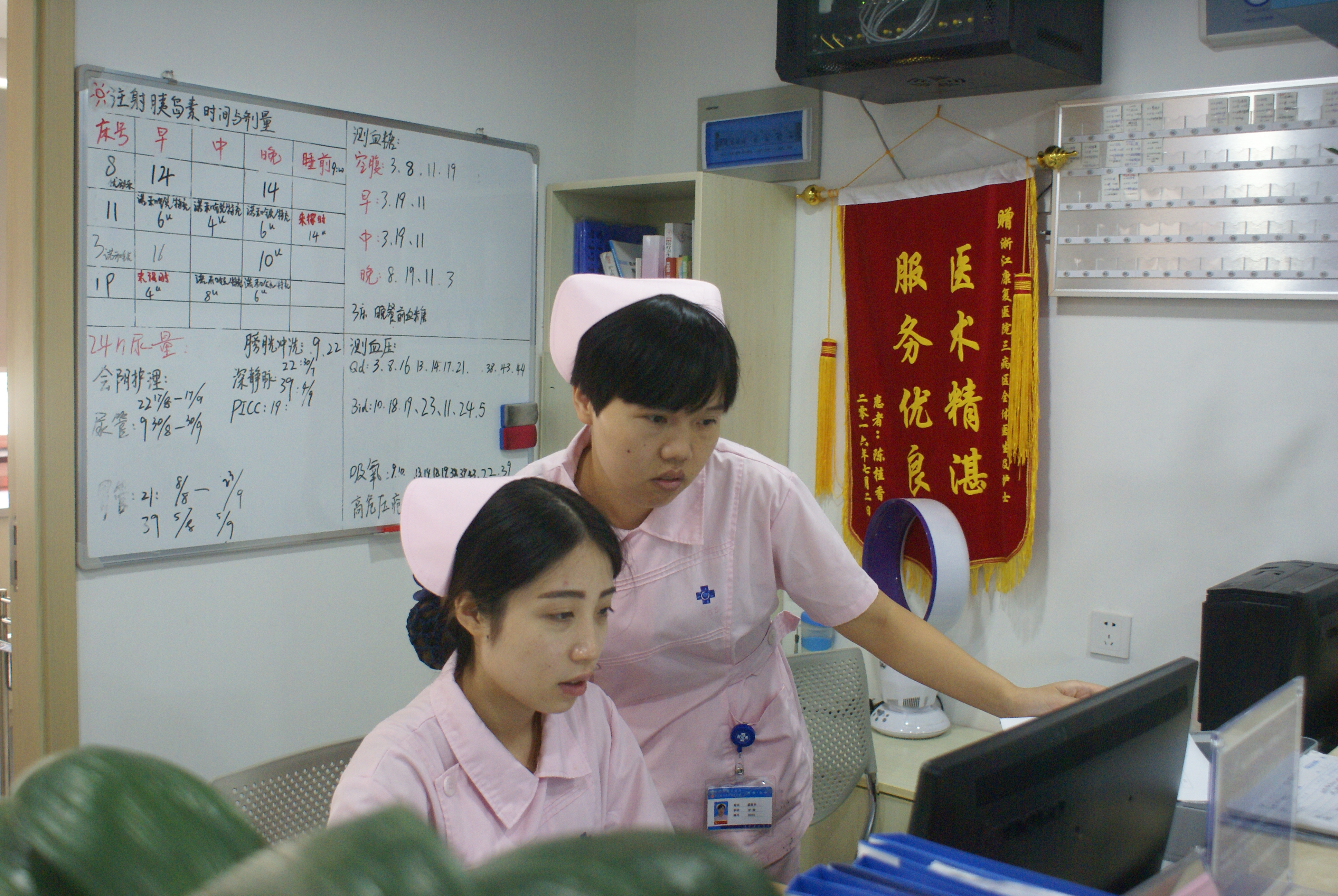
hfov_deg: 53.1
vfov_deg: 37.0
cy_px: 448
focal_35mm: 36
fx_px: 1340
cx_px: 669
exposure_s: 1/80
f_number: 4.5
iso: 800
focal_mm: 24
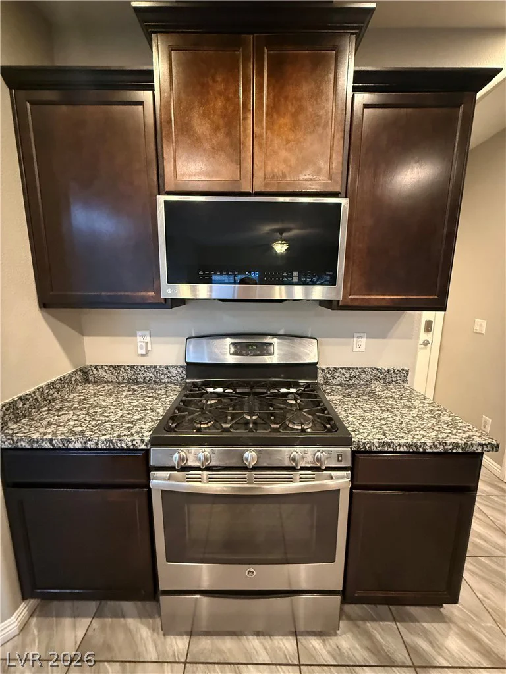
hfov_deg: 85.7
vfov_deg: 102.1
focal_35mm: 14
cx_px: 253
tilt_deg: -9.2
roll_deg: -1.8
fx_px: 273
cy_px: 337
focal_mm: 2.22
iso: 1000
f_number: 2.2
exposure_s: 1/40
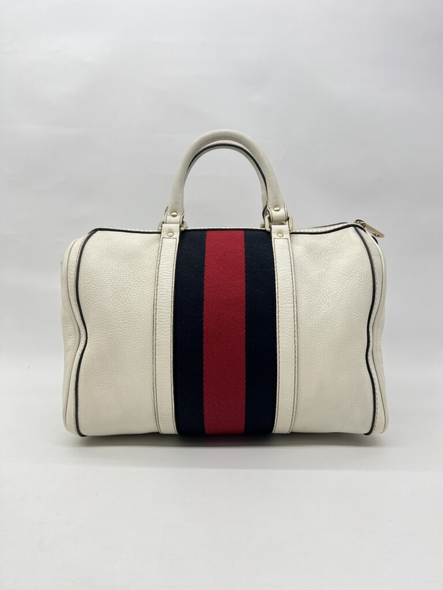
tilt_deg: -7.6
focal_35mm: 26
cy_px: 295
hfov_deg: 53.1
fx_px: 444
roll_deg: +0.0
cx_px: 222
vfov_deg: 67.3
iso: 40
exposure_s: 1/153
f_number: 1.5
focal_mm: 5.7
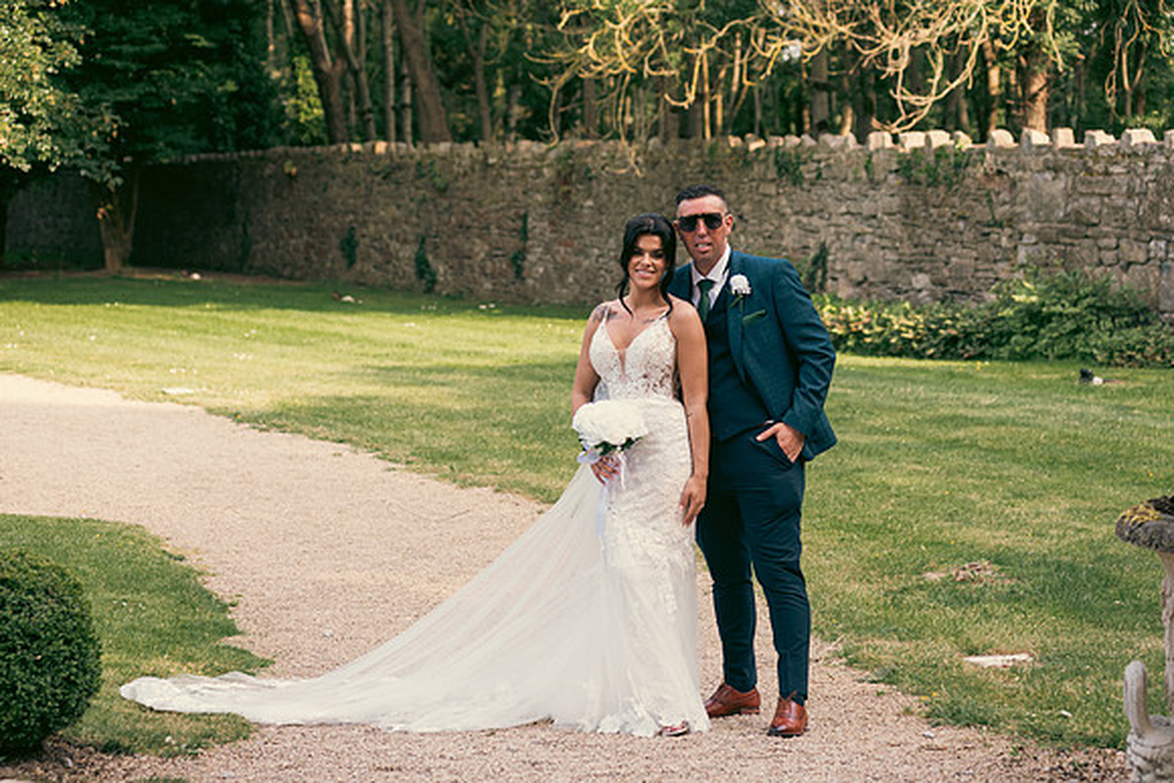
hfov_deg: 24.1
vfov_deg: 16.2
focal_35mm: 84
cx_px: 587
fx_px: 2745
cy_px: 392
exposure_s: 1/200
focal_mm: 80
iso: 100
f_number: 3.5
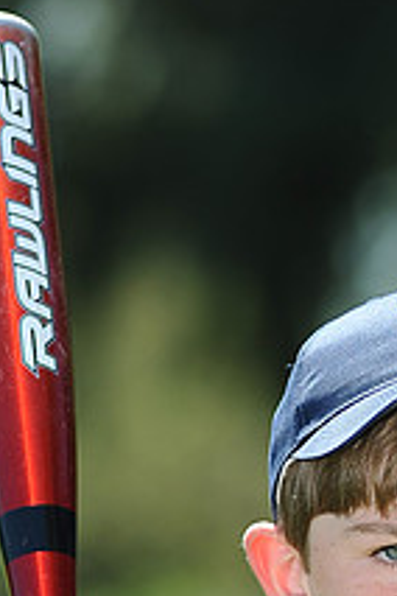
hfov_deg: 2.8
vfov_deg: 4.2
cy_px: 750
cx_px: 324
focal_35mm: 490
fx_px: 8105
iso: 200
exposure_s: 1/800
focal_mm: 180
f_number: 4.5
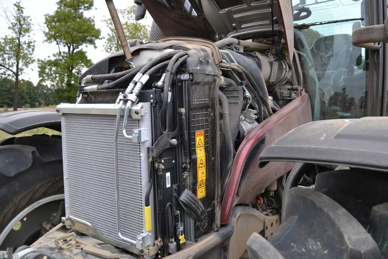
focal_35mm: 32
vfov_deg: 41.7
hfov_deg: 59.5
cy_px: 130
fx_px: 340
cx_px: 194
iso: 400
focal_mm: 21
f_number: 3.8
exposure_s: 1/500
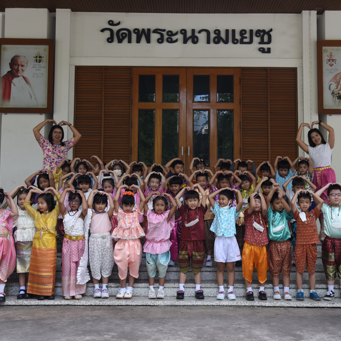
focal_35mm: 44
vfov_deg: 38.3
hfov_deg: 38.3
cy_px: 170
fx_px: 490
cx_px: 189
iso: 500
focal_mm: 34
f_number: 5.6
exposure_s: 1/160
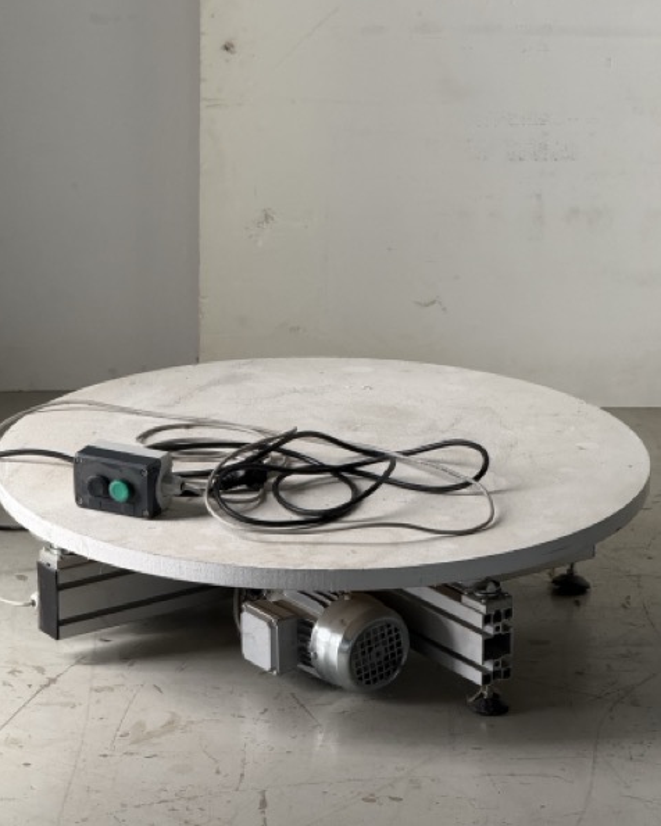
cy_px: 418
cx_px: 330
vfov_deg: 15.3
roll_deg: -0.7
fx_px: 3081
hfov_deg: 12.2
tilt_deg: -16.4
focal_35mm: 126
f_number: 2.8
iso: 320
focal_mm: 15.66
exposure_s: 1/50
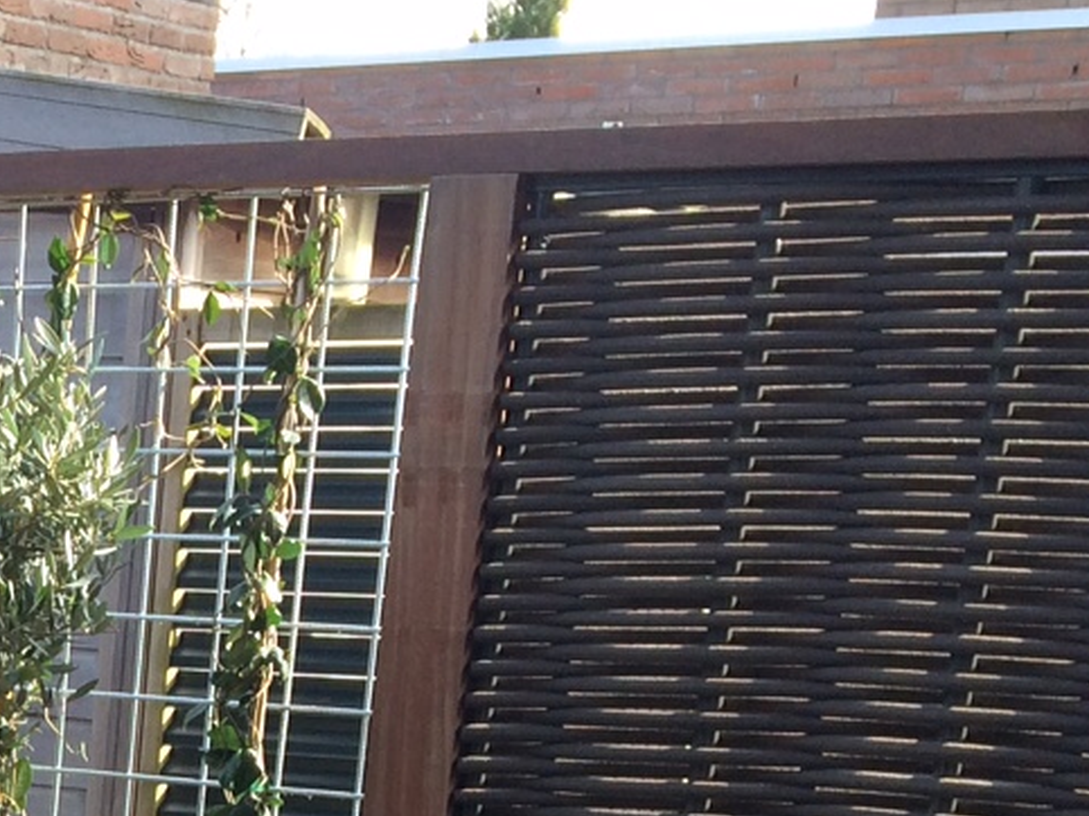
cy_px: 1192
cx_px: -609
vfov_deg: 14.2
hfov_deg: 17.7
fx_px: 3082
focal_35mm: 98
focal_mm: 4.15
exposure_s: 1/204
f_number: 2.2
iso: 32
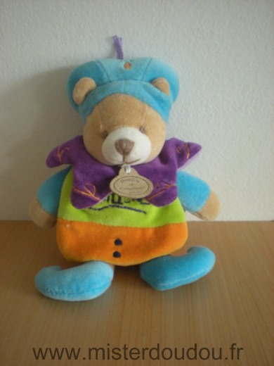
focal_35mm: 38
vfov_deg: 49.0
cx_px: 137
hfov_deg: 37.7
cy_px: 183
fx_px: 401
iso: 242
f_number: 3.1
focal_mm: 6.3
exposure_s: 1/8
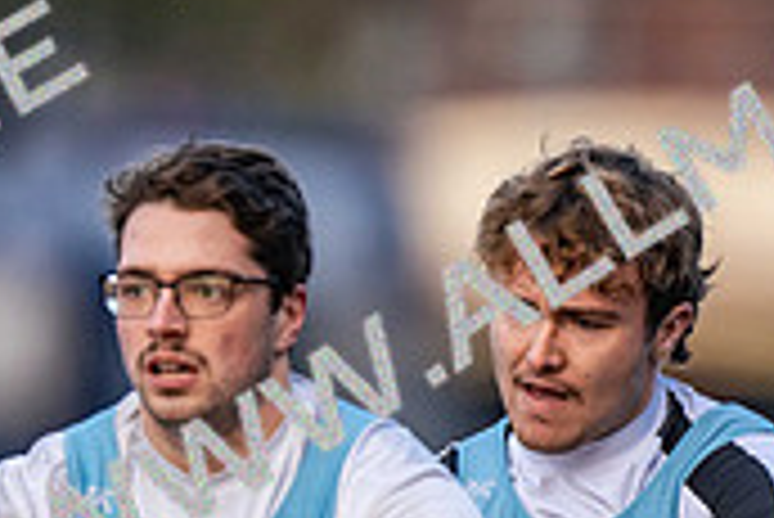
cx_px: 558
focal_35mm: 2020
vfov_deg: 0.7
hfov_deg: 1.0
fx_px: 43465
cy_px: 601
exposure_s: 1/2500
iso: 1400
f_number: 4
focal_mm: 600
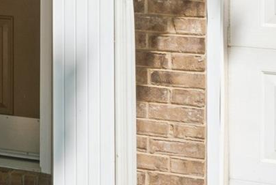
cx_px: -222
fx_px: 928
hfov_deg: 14.8
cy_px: -125
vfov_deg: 10.8
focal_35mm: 121
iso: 100
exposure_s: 1/15
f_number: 22
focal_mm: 24
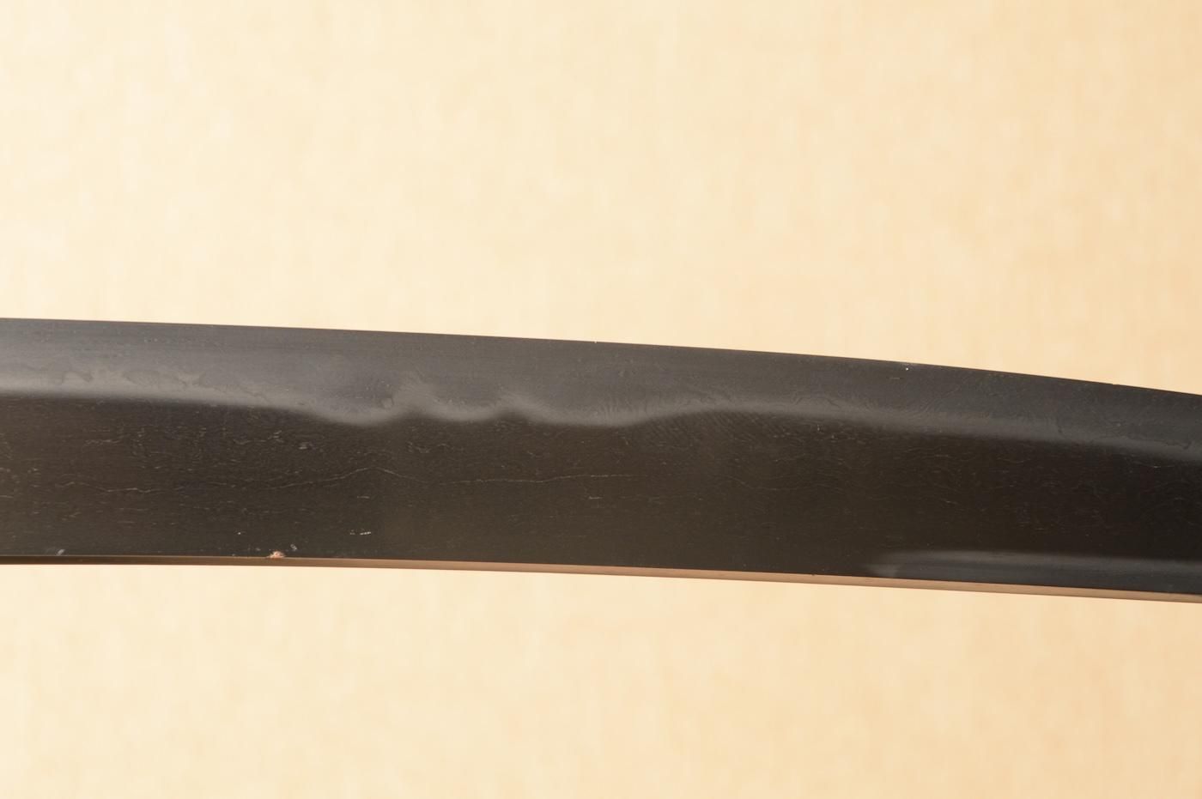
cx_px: 601
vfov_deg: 10.1
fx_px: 4504
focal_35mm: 135
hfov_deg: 15.2
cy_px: 400
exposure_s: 1/1.6
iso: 400
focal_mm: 90
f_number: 11
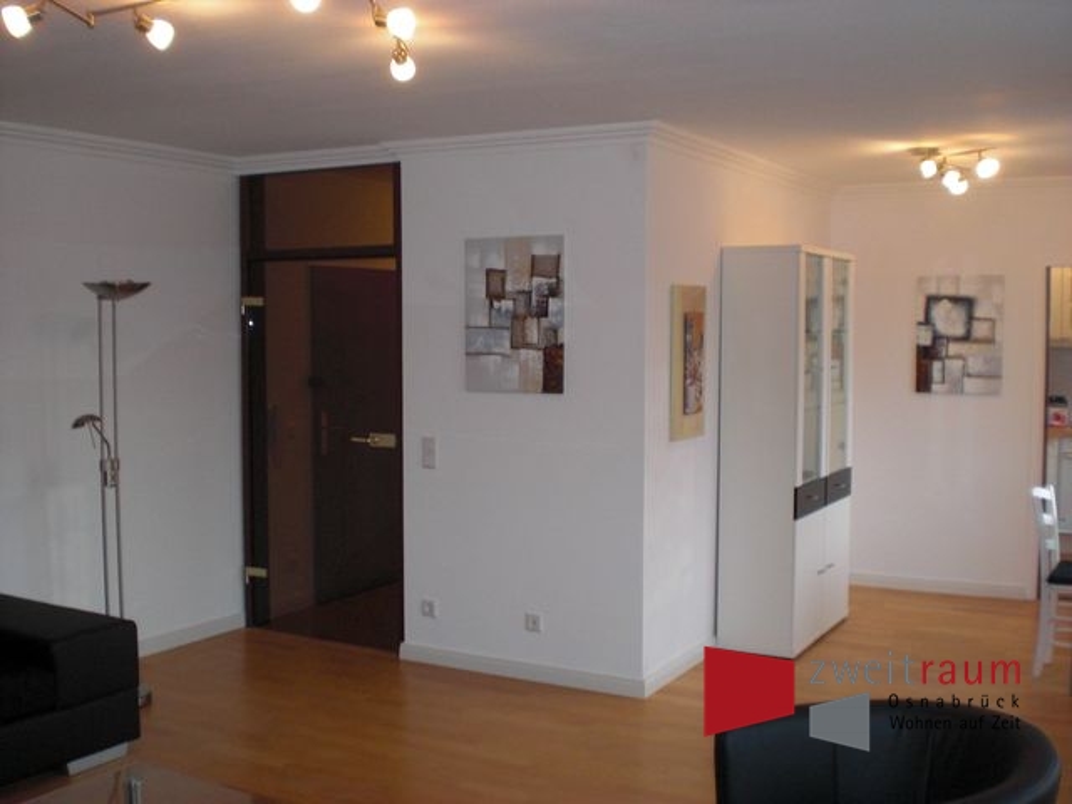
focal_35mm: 38
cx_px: 536
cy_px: 402
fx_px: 1177
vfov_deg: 37.7
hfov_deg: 49.0
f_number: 3.1
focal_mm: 6.3
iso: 200
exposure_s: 1/60
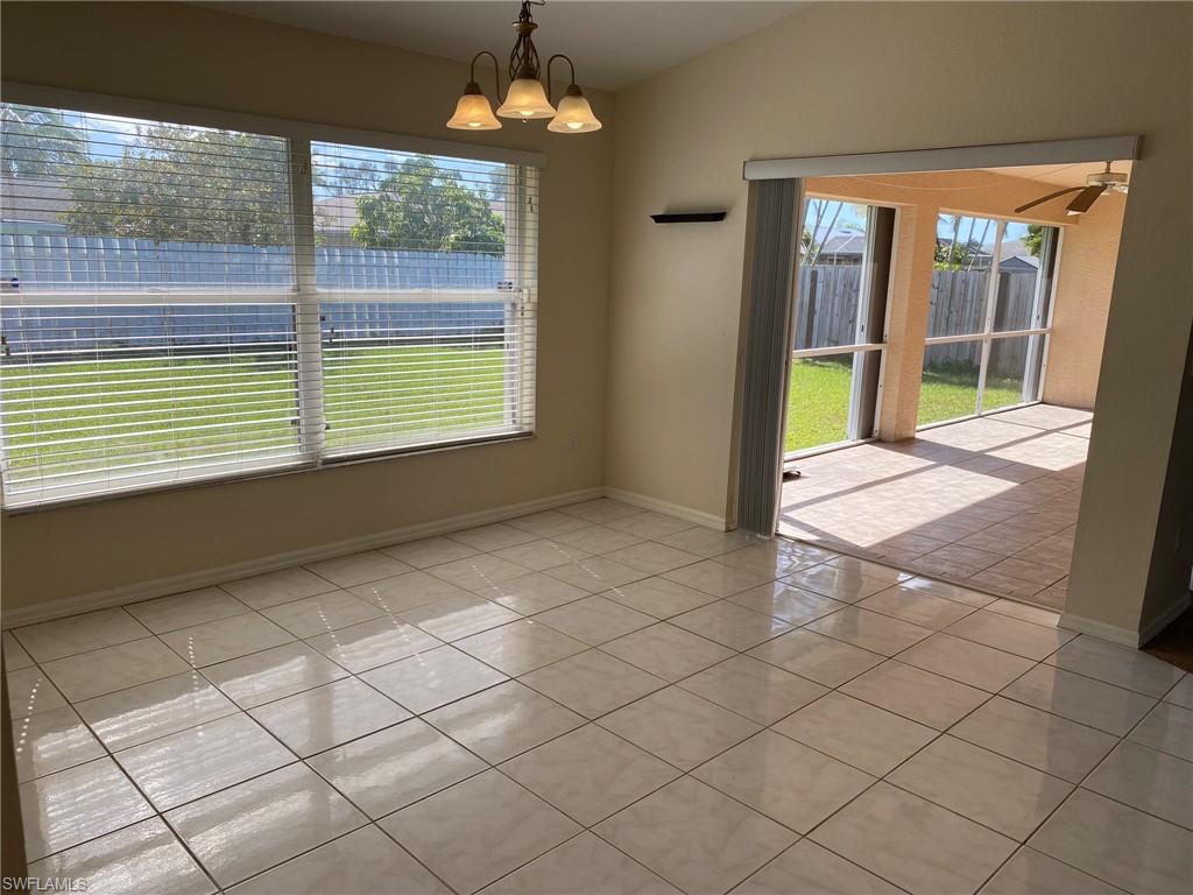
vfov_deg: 53.1
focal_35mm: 26
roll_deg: -2.2
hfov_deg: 67.3
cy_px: 448
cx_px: 596
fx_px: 896
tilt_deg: -12.4
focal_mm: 4.25
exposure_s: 1/698
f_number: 1.8
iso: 32
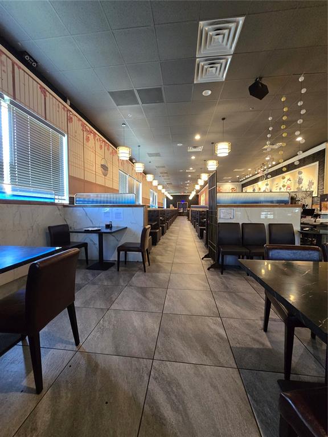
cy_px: 218
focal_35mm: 13
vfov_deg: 106.2
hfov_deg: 89.9
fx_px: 164
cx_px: 164
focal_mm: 2.2
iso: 640
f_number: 2.2
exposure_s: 1/60
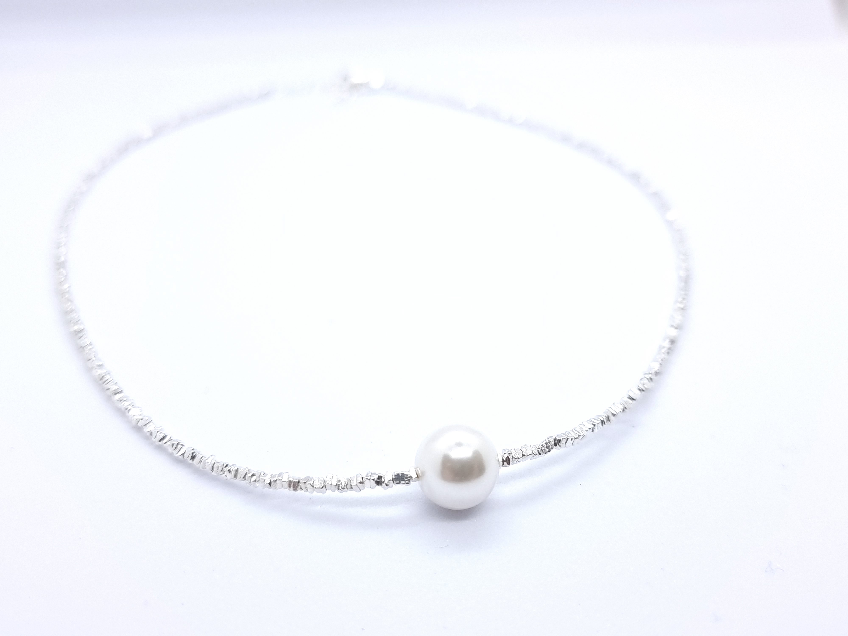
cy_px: 318
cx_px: 424
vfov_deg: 56.8
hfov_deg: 71.6
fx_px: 588
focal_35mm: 24
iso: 80
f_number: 1.8
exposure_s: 1/180
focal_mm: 6.7
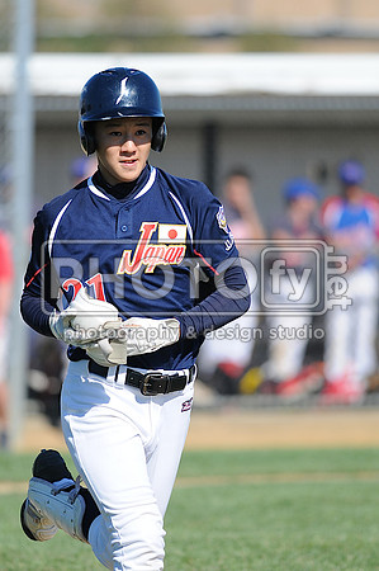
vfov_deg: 4.6
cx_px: 190
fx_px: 7122
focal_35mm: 450
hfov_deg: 3.0
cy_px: 286
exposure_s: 1/1600
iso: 200
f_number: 4
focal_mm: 300
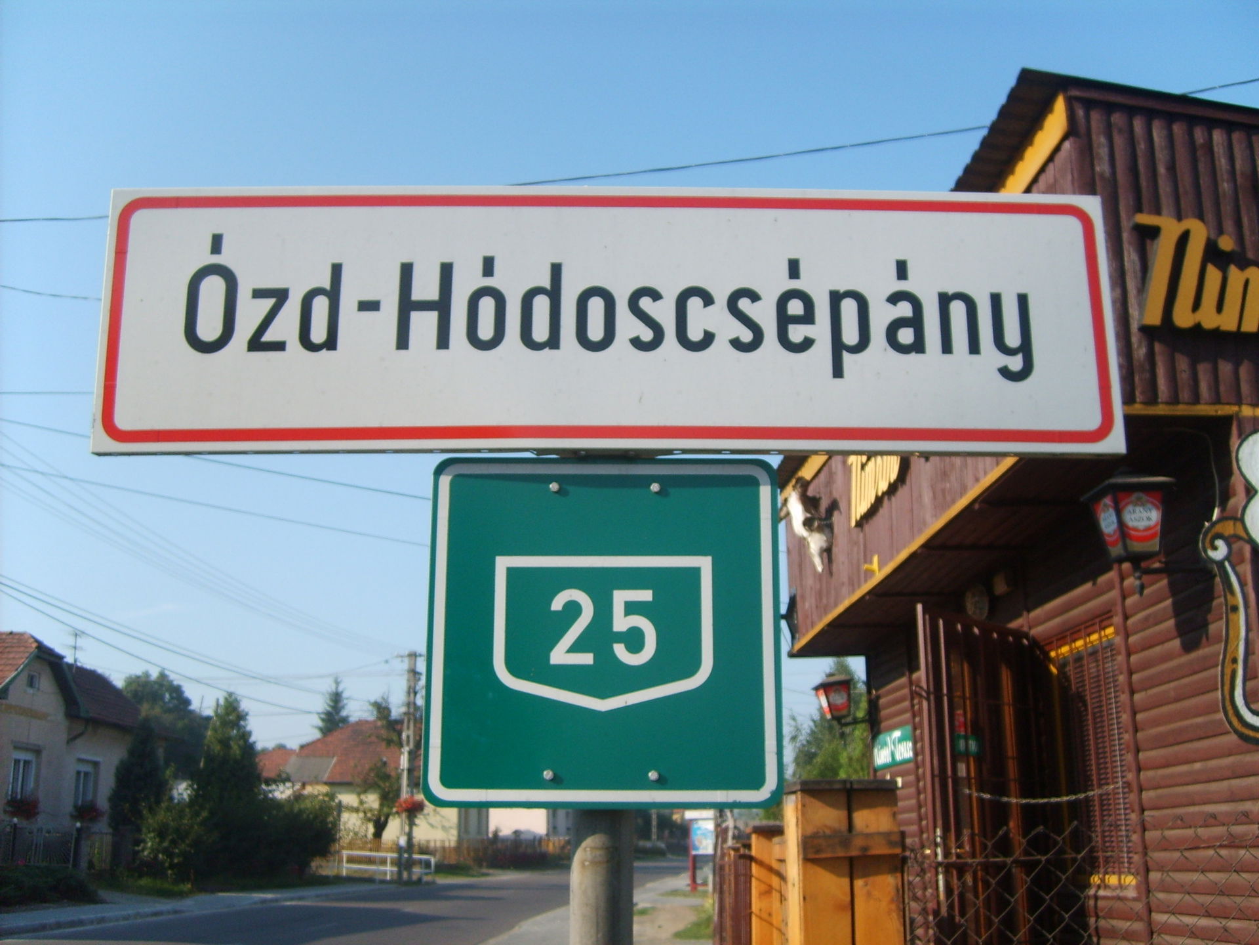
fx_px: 1273
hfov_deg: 52.6
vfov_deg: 40.7
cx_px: 630
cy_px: 472
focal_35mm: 35
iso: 50
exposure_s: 1/750
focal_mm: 5.8
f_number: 2.8
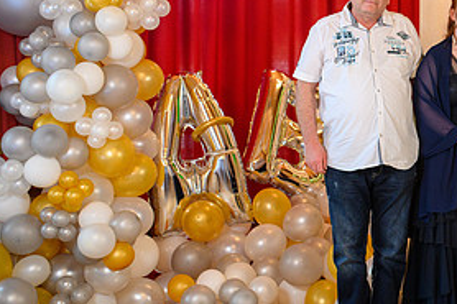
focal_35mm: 73
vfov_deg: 18.6
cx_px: 467
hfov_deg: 26.1
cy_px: 95
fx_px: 926
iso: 1250
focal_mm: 35
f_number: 3.5
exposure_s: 1/100
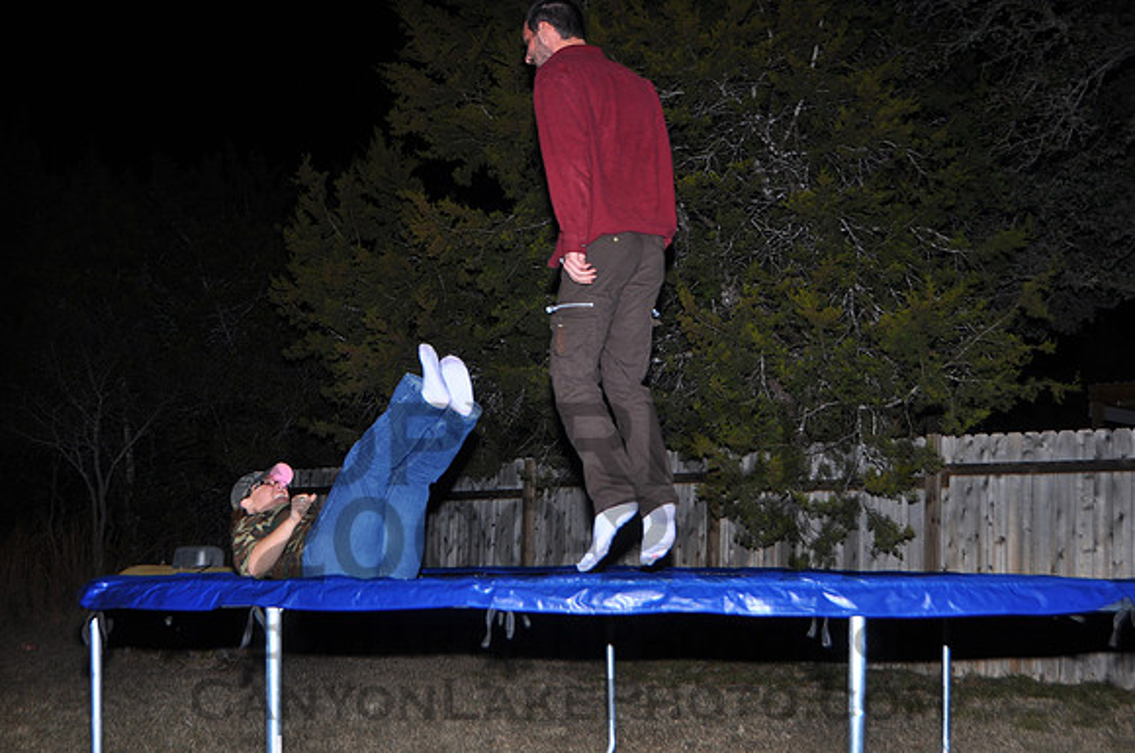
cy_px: 376
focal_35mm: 54
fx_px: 1700
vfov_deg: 25.0
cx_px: 568
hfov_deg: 36.9
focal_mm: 36
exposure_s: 1/60
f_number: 5.6
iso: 200
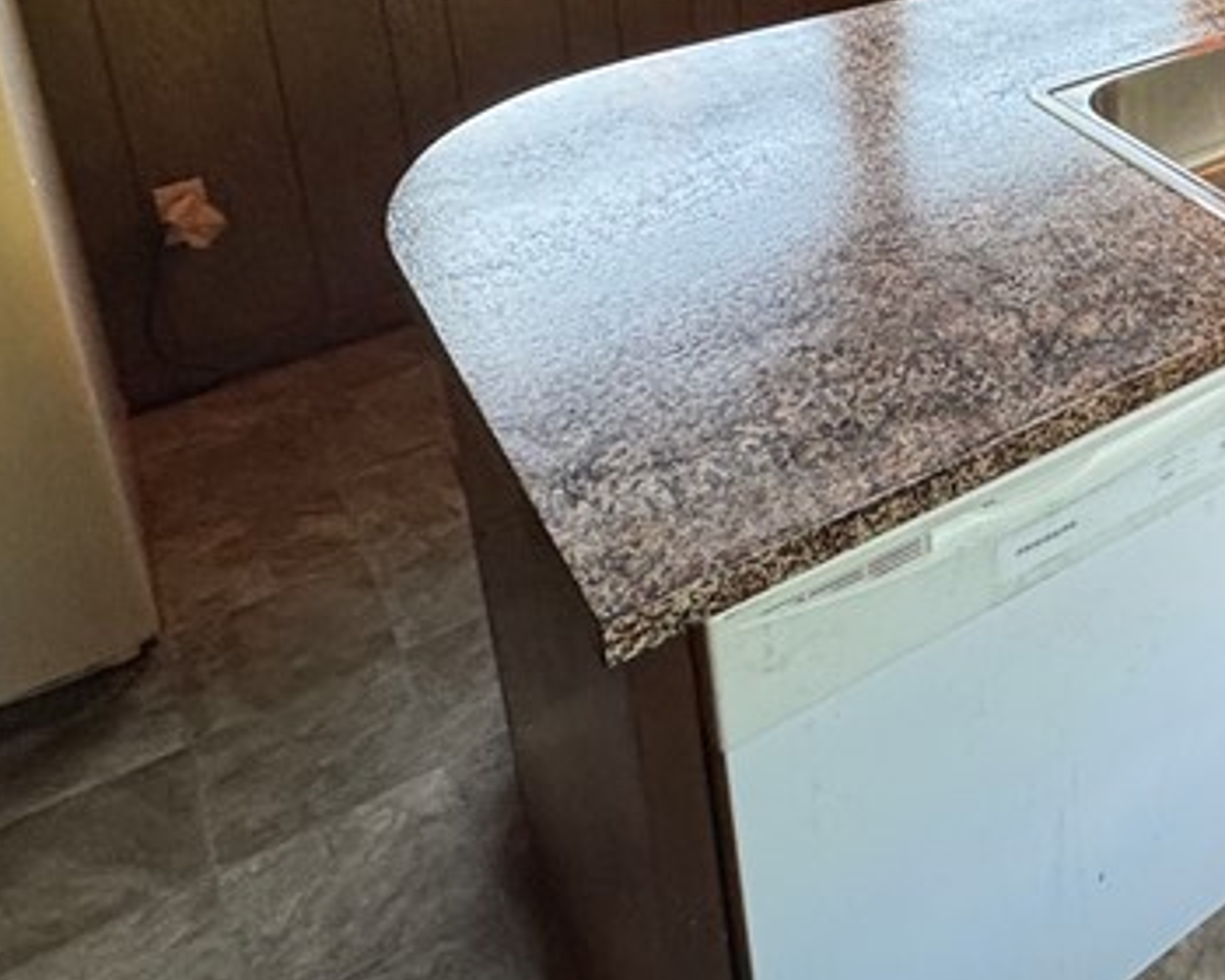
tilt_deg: -19.2
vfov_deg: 33.3
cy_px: -56
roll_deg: -2.4
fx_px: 1450
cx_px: 1316
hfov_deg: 38.6
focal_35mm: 40
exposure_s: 1/120
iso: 250
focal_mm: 2.22
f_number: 2.2
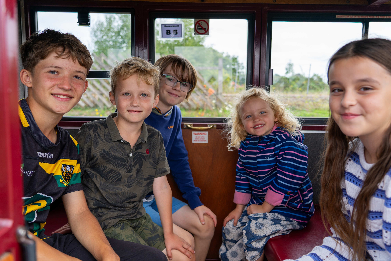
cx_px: 196
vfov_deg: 45.0
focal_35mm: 29
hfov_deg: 63.7
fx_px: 315
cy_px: 130
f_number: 4
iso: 100
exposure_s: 1/200
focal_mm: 29
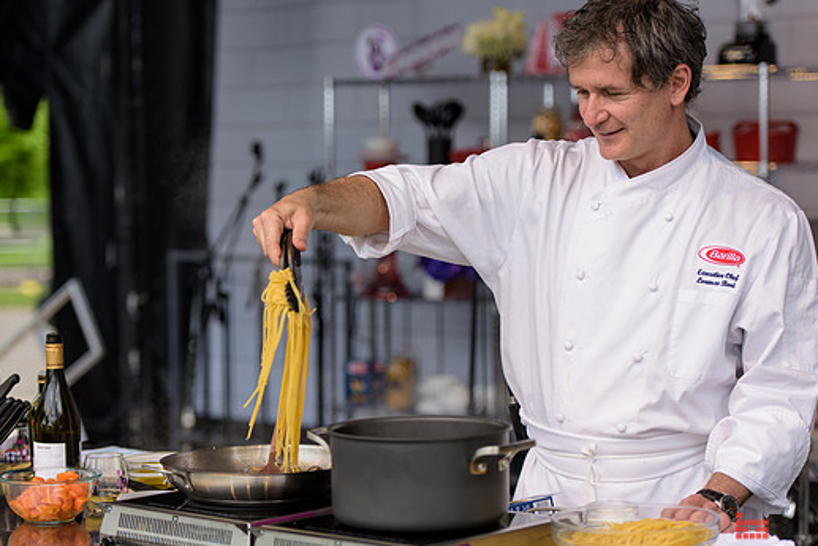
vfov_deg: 13.6
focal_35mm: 101
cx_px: 389
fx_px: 2295
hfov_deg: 20.2
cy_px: 289
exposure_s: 1/1600
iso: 250
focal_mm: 90
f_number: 3.2
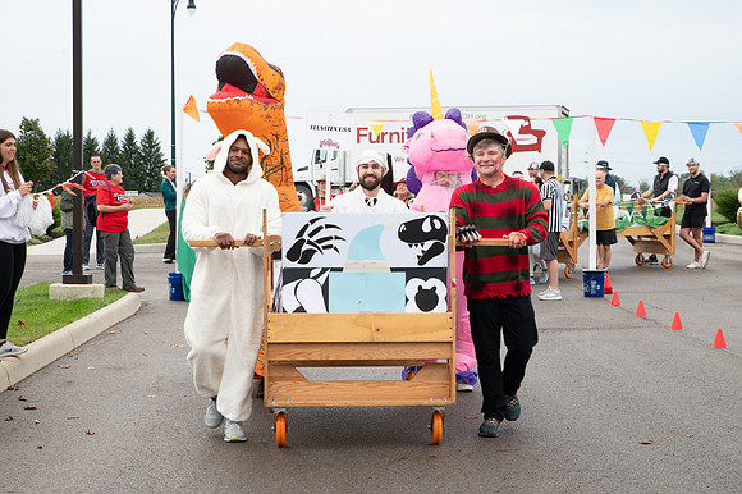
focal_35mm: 82
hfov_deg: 24.8
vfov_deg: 16.7
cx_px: 399
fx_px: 1687
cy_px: 258
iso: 640
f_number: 10
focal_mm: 70
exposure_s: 1/200
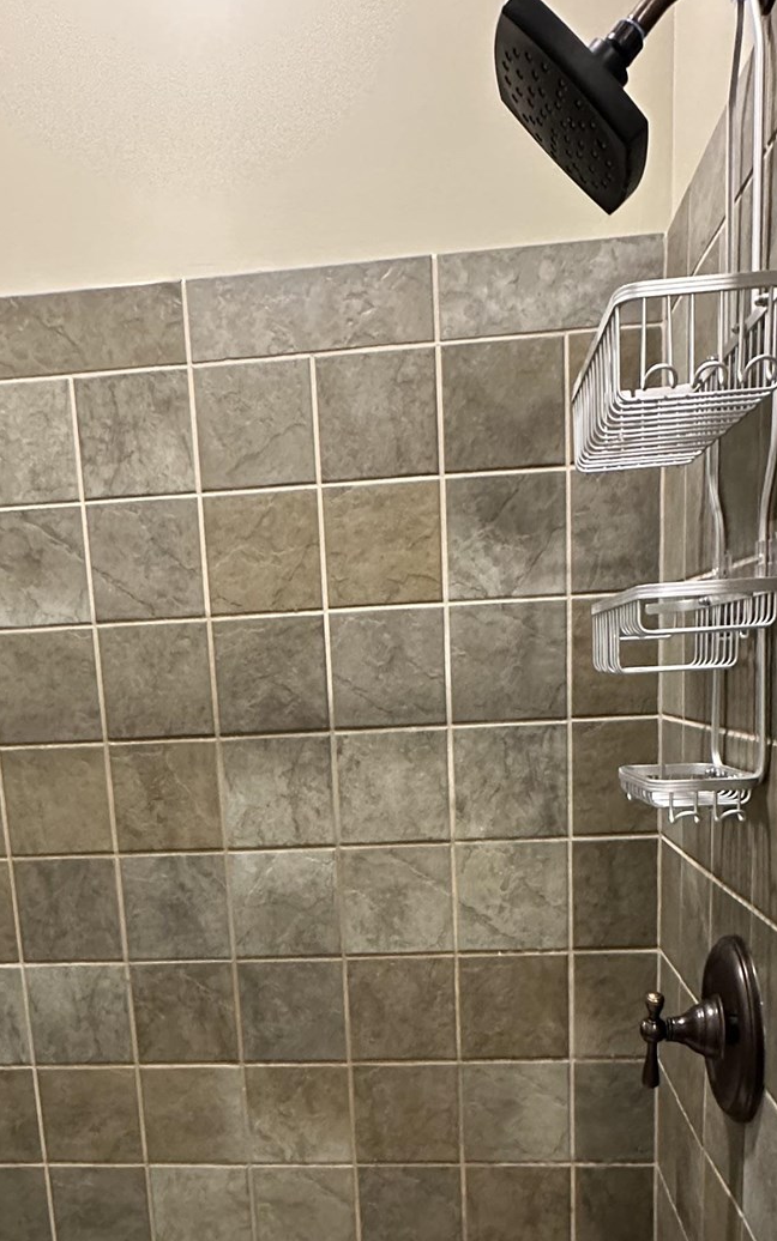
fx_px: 1117
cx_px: 341
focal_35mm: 33
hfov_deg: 38.3
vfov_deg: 55.6
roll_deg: +2.2
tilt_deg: -10.0
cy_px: 915
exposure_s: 1/60
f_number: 2.2
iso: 400
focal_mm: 2.22
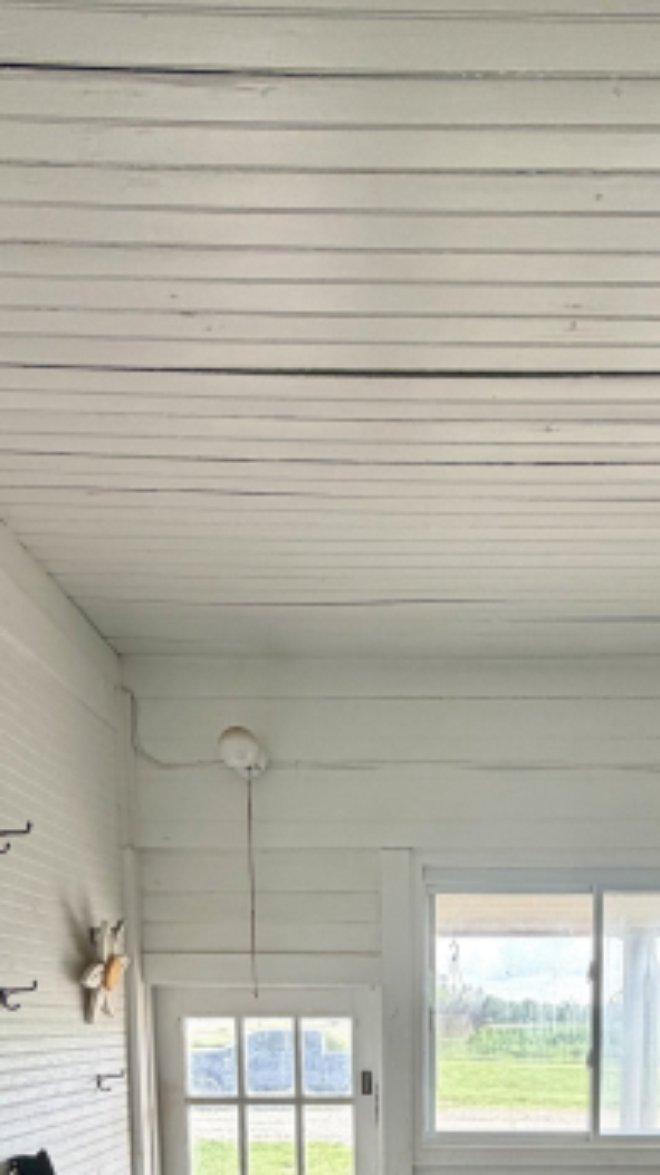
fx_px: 904
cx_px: 459
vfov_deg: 54.9
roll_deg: +0.0
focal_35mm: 29
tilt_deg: -5.6
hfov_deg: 39.5
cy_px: 1113
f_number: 2.2
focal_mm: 2.22
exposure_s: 1/121
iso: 250
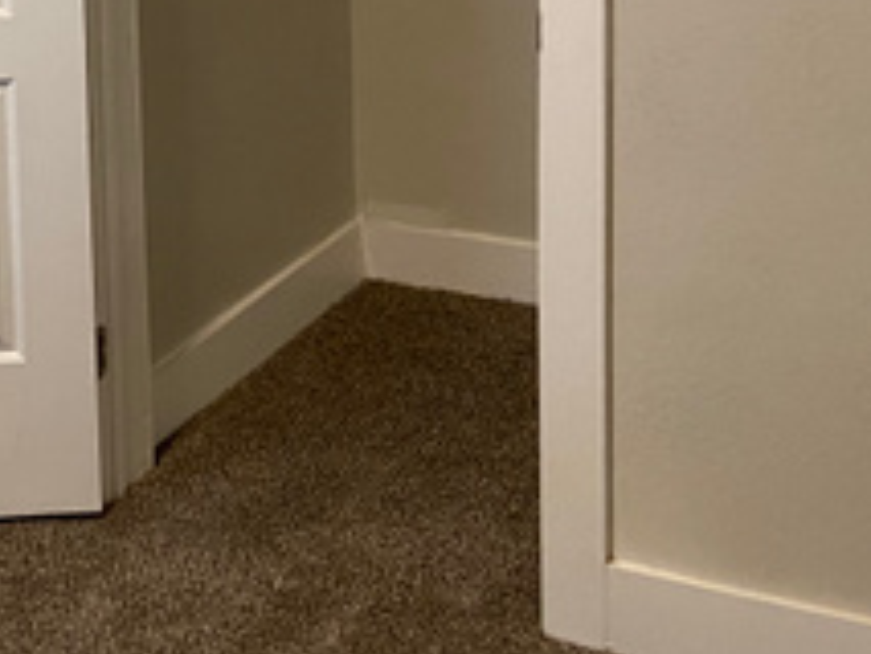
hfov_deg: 23.1
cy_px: -123
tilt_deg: -7.4
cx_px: -147
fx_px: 1964
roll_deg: +1.6
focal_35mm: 78
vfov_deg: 18.0
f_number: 1.8
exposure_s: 1/60
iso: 200
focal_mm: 4.25
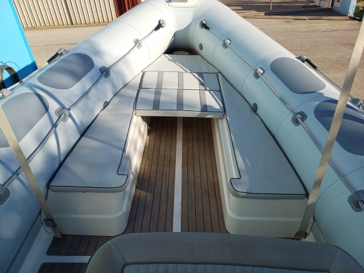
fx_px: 263
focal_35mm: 25
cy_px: 136
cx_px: 182
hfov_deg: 69.4
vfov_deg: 54.9
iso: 50
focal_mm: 4.65
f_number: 1.8
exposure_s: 1/1353
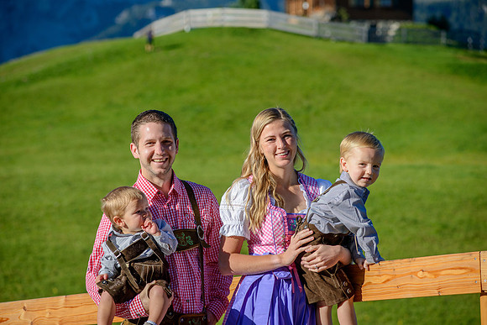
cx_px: 244
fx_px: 1691
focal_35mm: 125
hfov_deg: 16.4
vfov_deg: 11.0
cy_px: 162
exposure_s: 1/3200
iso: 250
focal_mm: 125
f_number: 5
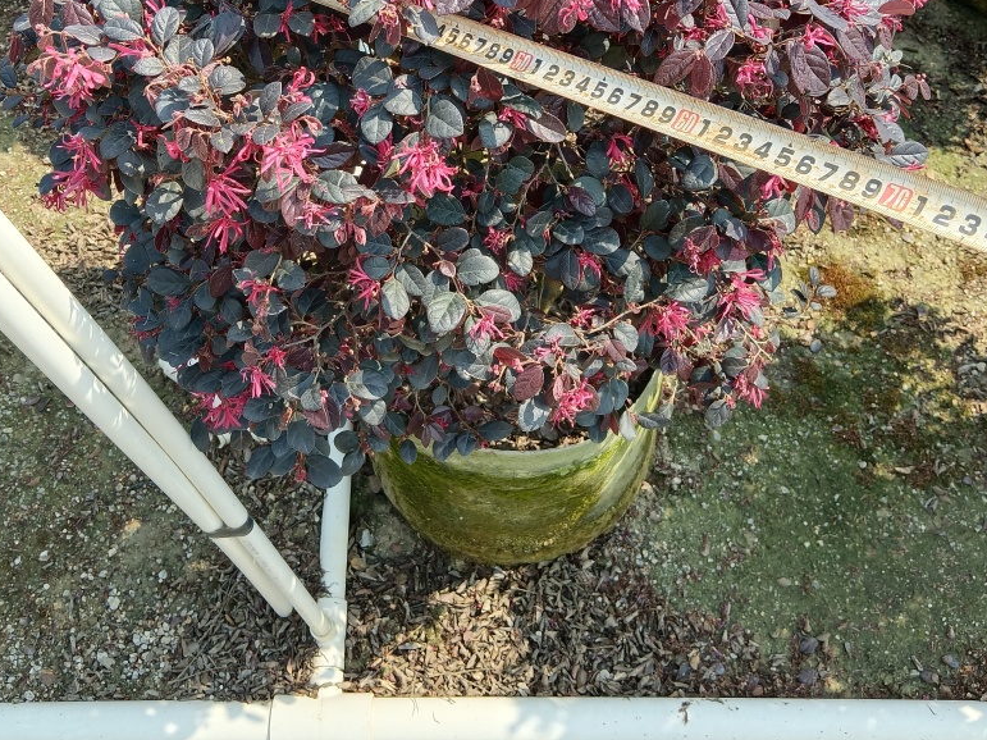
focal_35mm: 36
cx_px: 477
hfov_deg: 51.4
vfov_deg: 38.5
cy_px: 175
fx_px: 1026
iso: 101
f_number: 1.8
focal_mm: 4.05
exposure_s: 1/123
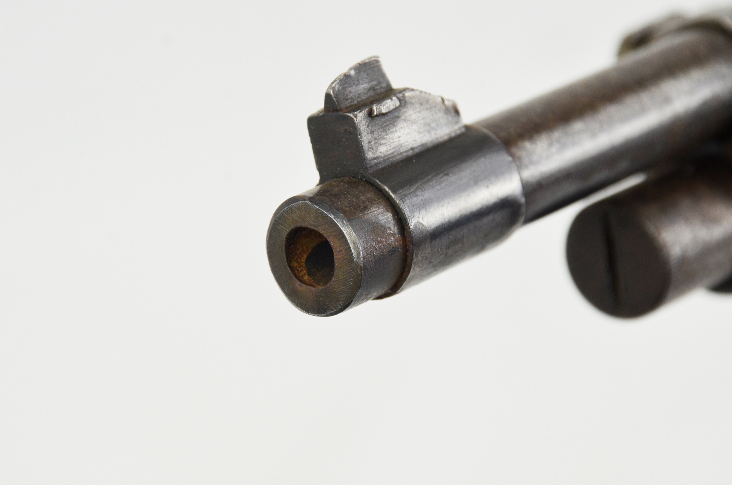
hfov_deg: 11.0
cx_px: 348
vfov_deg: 7.3
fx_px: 3794
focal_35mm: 187
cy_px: 243
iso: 640
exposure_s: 1/125
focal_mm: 112
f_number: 9
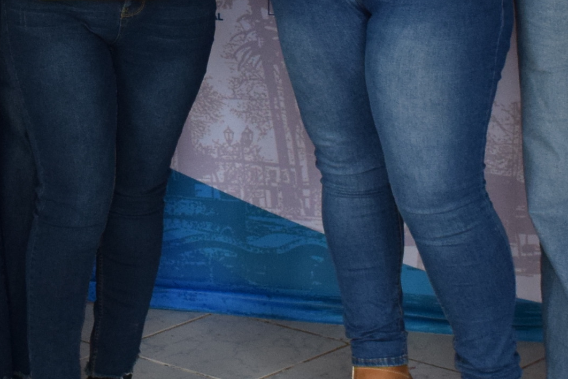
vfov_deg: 9.3
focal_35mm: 146
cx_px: 112
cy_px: -81
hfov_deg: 14.0
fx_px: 2305
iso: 800
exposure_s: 1/80
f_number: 5
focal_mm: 23
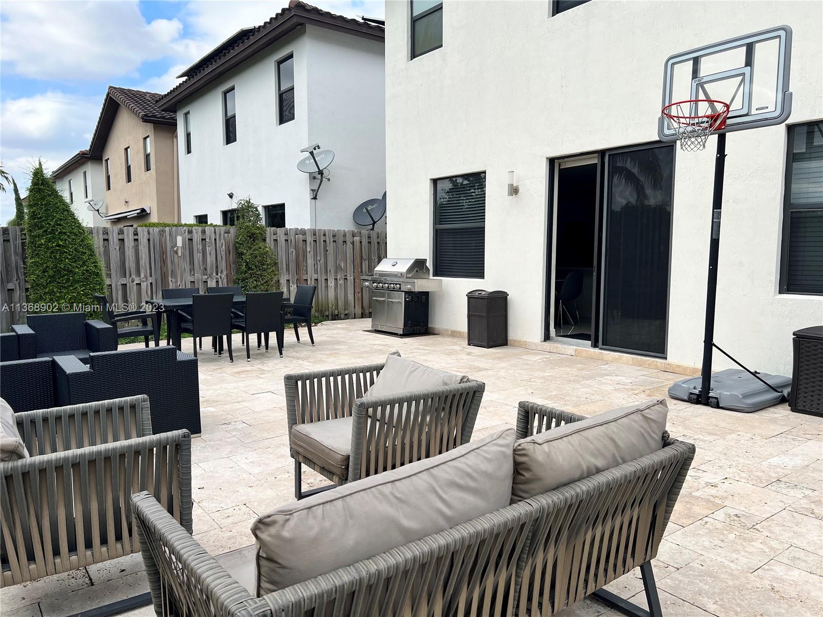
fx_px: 618
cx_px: 412
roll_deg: +0.1
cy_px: 308
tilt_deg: -6.1
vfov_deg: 53.1
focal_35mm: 26
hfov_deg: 67.3
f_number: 1.5
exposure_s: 1/2208
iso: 50
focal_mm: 5.7
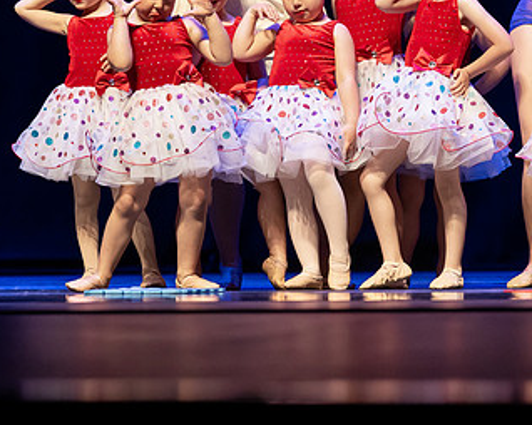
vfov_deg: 6.1
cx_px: 244
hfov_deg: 7.6
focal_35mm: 254
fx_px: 3997
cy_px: 100
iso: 3200
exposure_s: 1/640
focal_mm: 116
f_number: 2.8
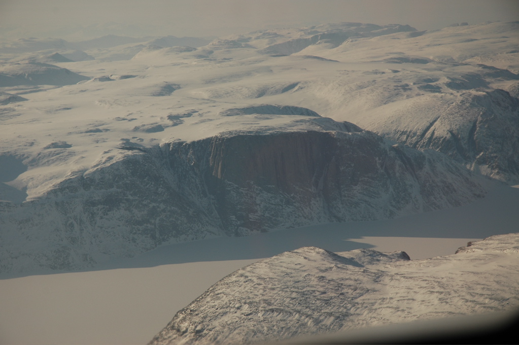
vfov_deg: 13.0
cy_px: 172
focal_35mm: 105
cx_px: 260
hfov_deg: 19.5
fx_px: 1512
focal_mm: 70
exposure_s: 1/160
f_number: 6.3
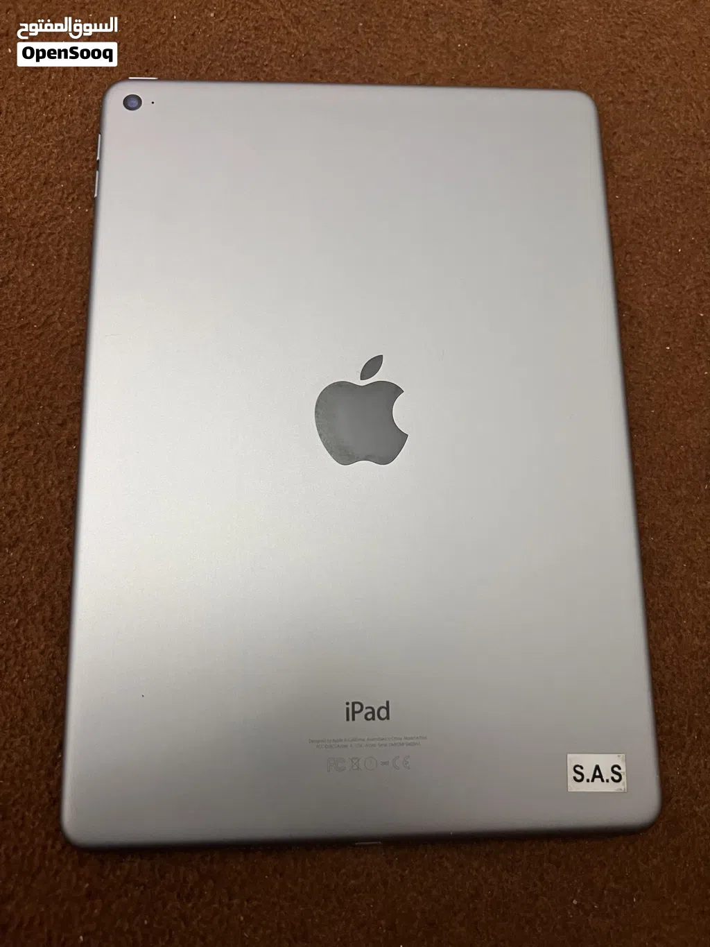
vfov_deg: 67.3
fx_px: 711
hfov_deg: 53.1
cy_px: 474
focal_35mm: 26
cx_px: 355
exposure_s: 1/50
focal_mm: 5.7
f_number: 1.5
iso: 320
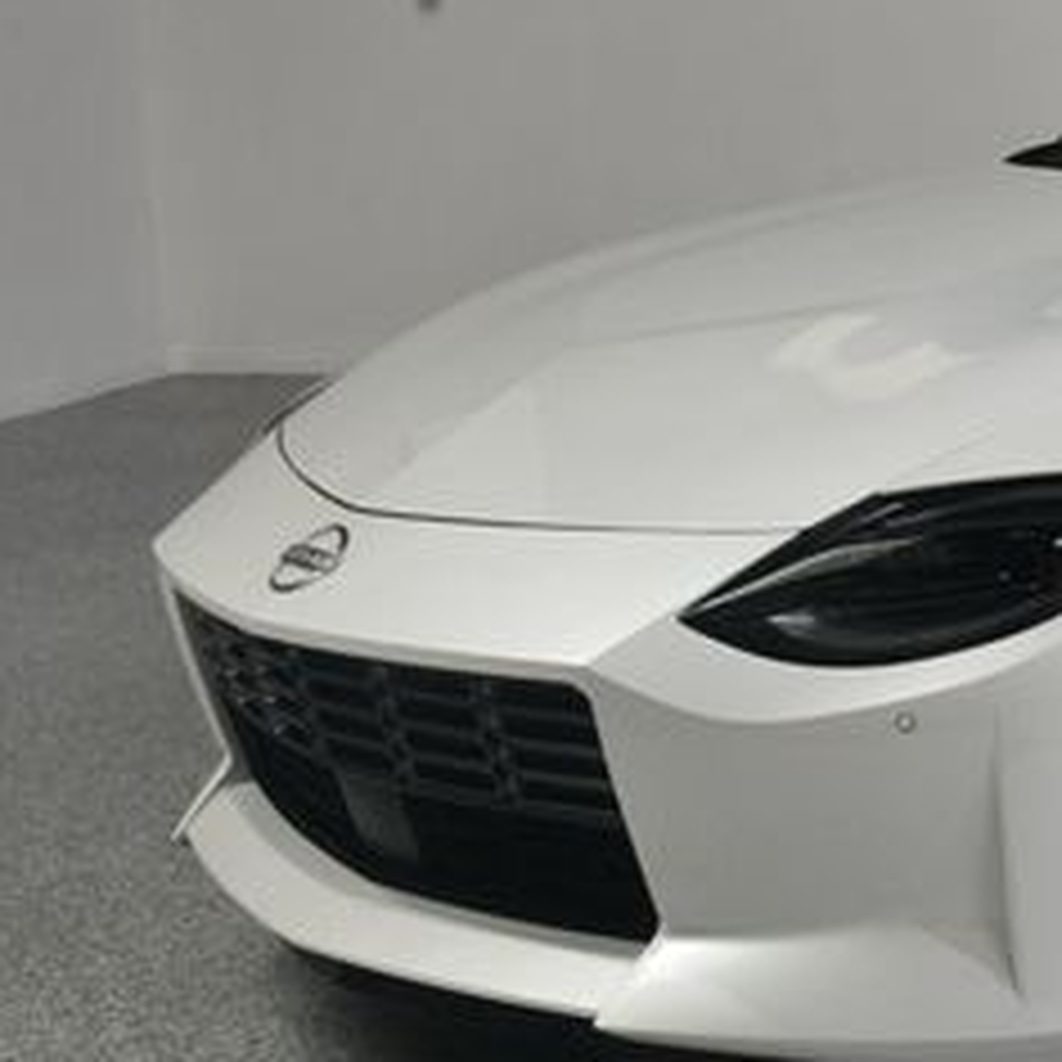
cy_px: 436
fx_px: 2881
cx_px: 1426
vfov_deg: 20.9
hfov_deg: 19.1
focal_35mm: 83
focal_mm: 24
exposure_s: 1/160
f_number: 14
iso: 100
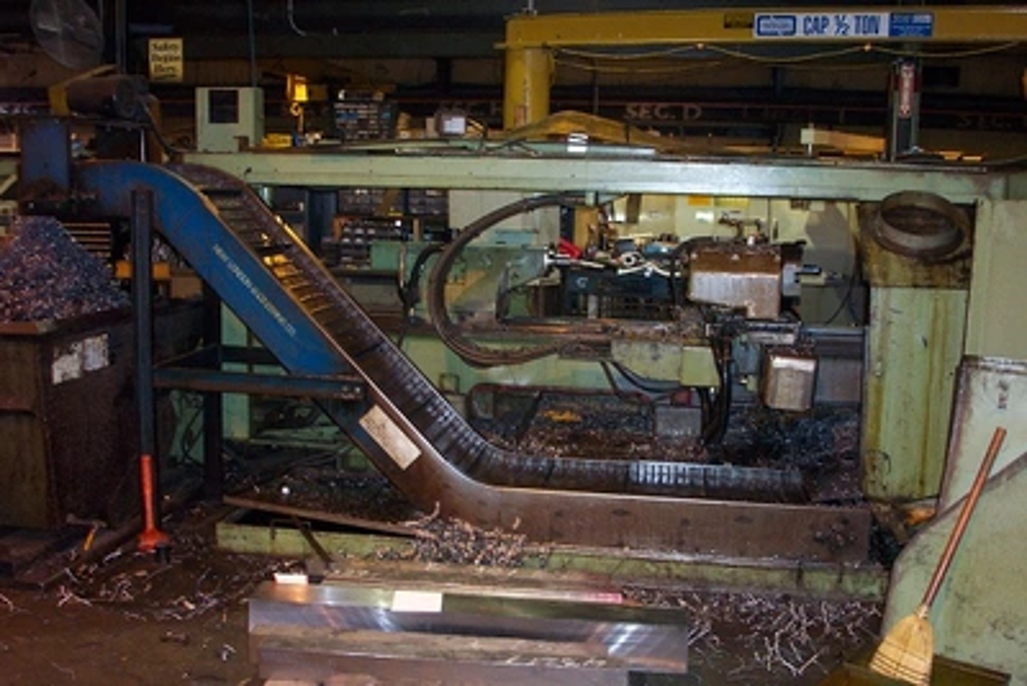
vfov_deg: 37.9
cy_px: 343
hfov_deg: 54.4
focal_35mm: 35
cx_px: 514
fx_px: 999
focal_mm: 7.5
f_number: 2.8
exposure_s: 1/30
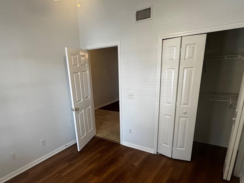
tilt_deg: -18.9
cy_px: 120
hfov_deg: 73.4
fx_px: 162
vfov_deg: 57.8
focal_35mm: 23
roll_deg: +3.6
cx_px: 101
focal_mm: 2.22
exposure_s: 1/99
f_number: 2.2
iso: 250
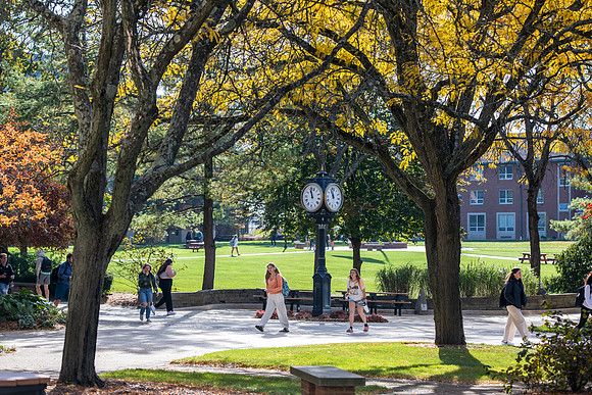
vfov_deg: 14.0
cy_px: 198
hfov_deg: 20.8
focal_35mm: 98
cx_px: 296
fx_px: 1612
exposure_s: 1/500
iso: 200
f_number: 5
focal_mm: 98
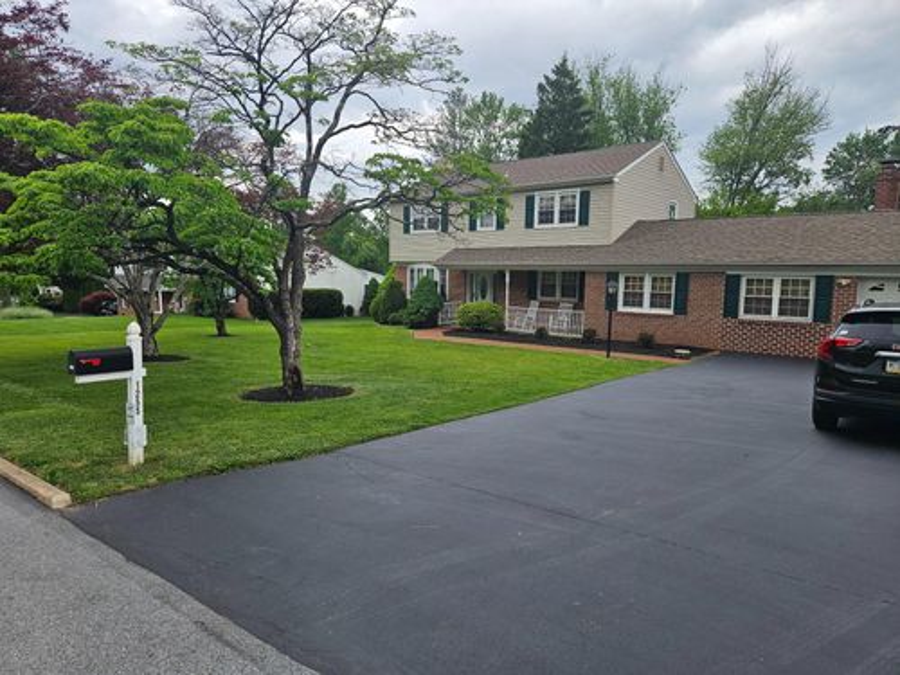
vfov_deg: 58.9
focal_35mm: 23
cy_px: 338
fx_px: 598
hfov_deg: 73.9
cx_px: 450
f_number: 1.8
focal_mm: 5.4
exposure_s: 1/1343
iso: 40
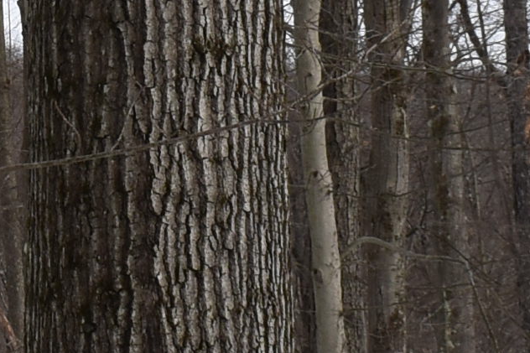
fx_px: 3614
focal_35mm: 246
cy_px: 37
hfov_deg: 8.2
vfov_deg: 5.6
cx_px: -280
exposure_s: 1/320
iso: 200
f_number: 9
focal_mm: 23
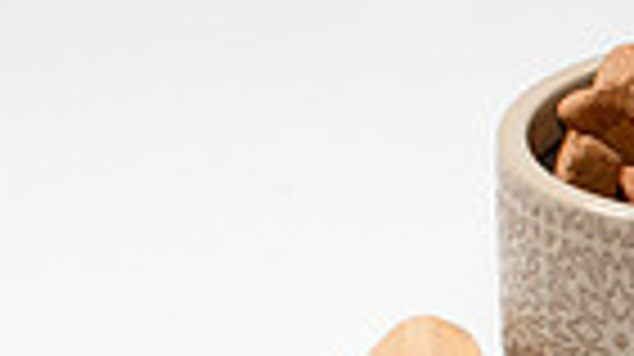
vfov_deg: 4.6
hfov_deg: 7.8
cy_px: 714
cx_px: 1434
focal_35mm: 261
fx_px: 4384
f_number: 16
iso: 250
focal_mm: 50
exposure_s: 1/250
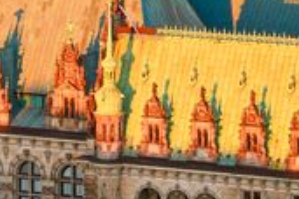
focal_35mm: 322
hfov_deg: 6.4
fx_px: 2674
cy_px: -164
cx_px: 198
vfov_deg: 4.2
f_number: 5.6
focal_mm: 46
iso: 64
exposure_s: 1/15
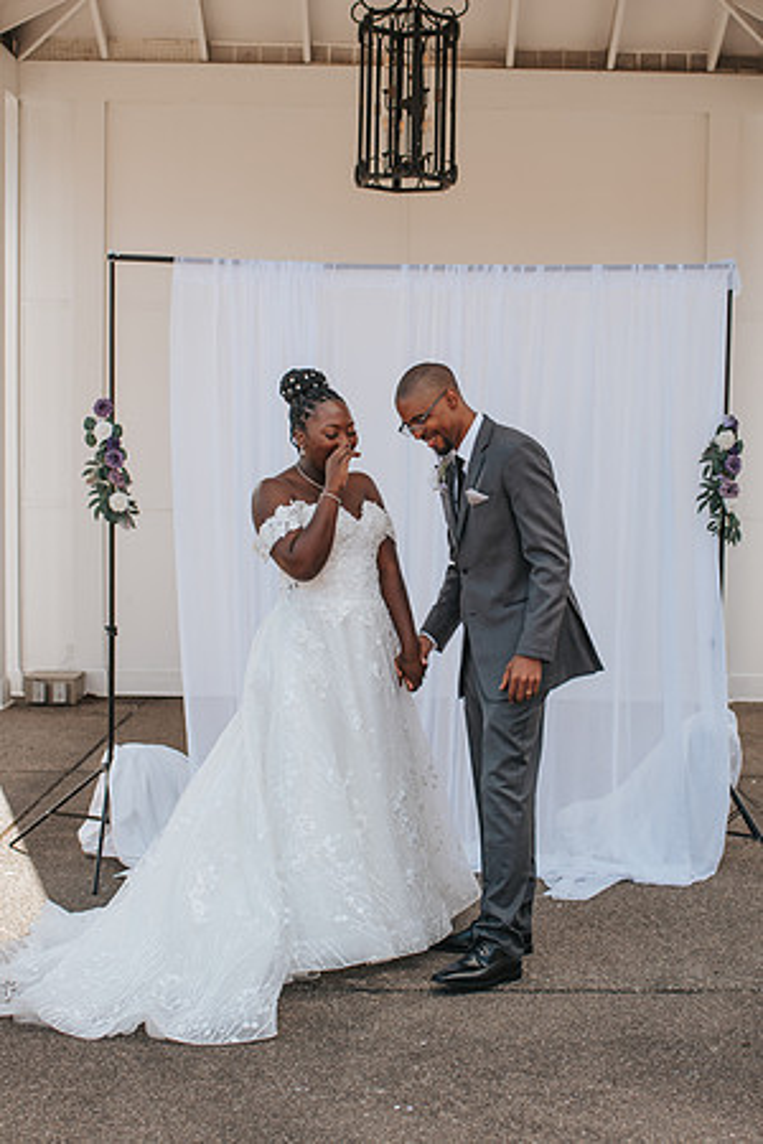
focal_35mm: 53
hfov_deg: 25.6
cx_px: 427
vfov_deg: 37.7
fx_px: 1677
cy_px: 572
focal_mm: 35
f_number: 2.8
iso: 100
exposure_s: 1/1250
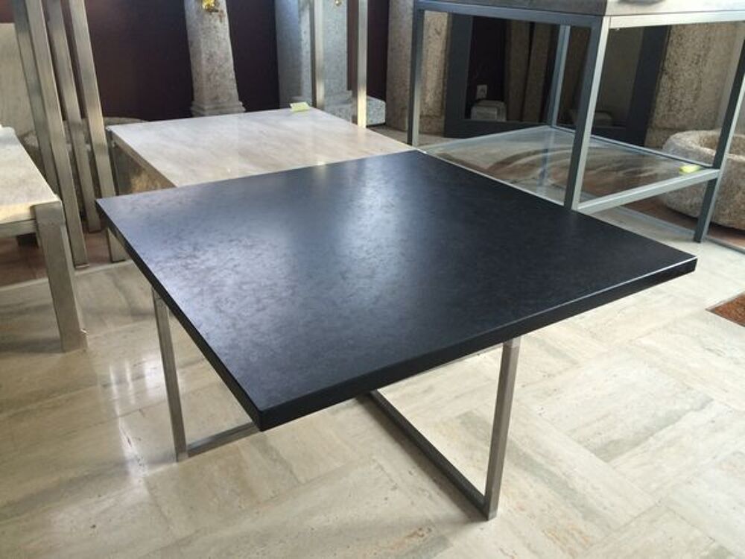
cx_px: 372
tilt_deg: -25.1
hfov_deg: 61.7
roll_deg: -0.3
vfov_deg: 48.2
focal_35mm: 29
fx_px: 624
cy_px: 280
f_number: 2.2
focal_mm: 4.15
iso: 64
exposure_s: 1/30
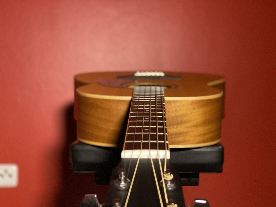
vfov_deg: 28.0
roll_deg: -0.4
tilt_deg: +0.4
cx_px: 138
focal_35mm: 52
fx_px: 415
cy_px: 104
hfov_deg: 36.8
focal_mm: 6
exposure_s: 1/33
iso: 200
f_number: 2
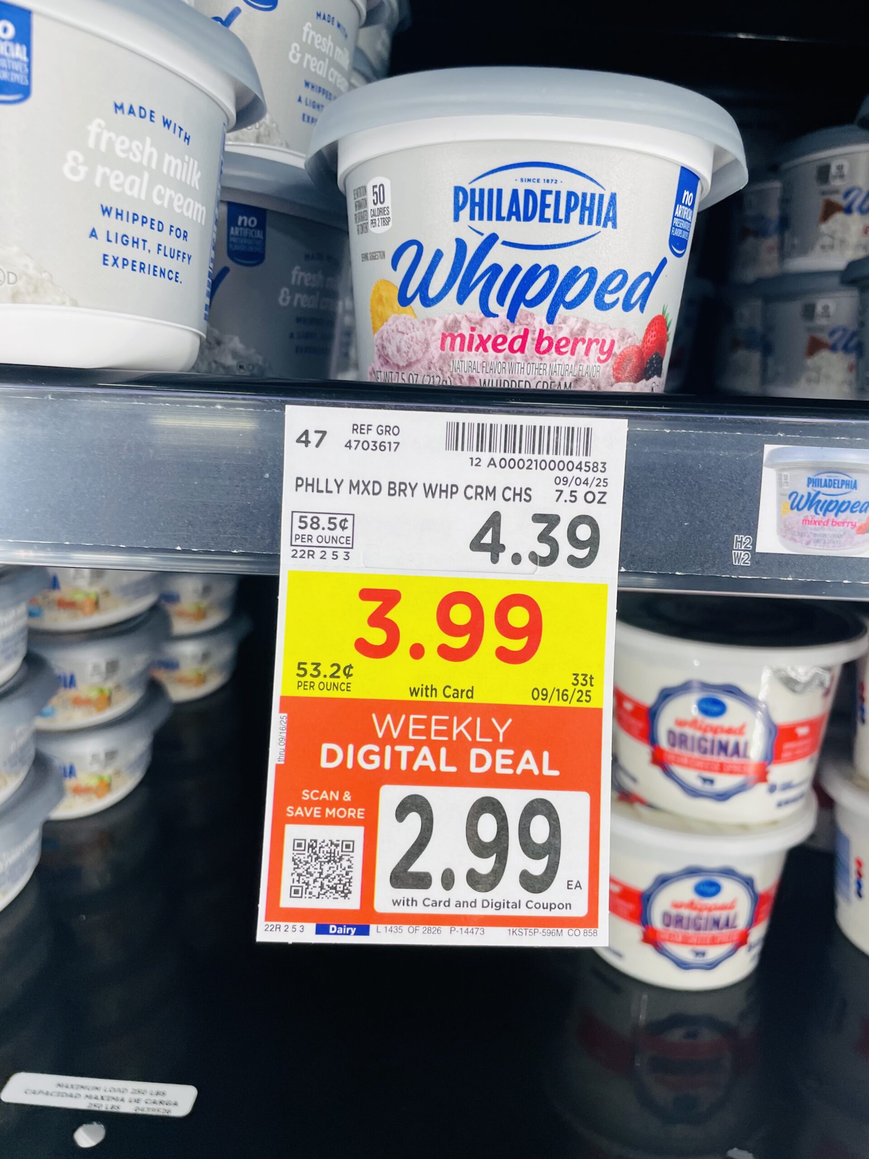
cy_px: 580
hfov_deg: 53.1
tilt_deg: -13.3
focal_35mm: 26
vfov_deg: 67.3
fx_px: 870
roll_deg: -4.4
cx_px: 434
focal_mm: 4.2
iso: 40
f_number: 1.6
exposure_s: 1/120
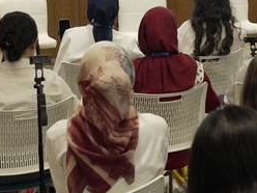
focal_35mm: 120
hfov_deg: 15.8
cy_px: -34
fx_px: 891
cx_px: 309
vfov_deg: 12.1
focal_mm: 31
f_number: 5.6
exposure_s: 1/125
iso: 5000
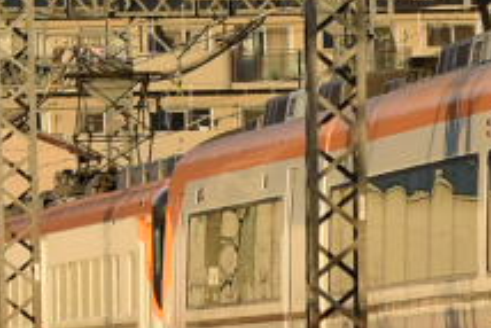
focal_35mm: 942
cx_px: 691
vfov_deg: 1.5
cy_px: 50
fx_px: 12856
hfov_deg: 2.2
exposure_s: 1/1000
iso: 640
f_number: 4
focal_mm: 105
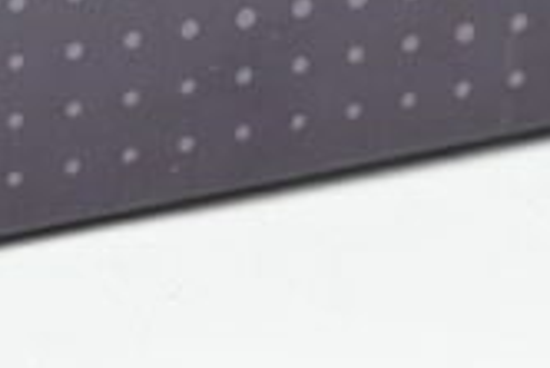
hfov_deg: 5.3
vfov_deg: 3.5
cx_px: 355
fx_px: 5994
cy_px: -472
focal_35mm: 392
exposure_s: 1/20
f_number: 14
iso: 200
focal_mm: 65
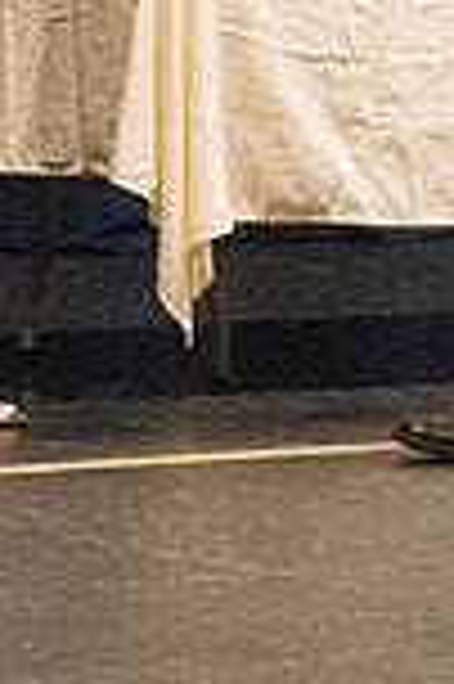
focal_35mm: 578
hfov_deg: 2.4
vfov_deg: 3.6
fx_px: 10958
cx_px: 236
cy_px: -248
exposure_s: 1/250
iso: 8000
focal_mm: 130
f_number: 4.5
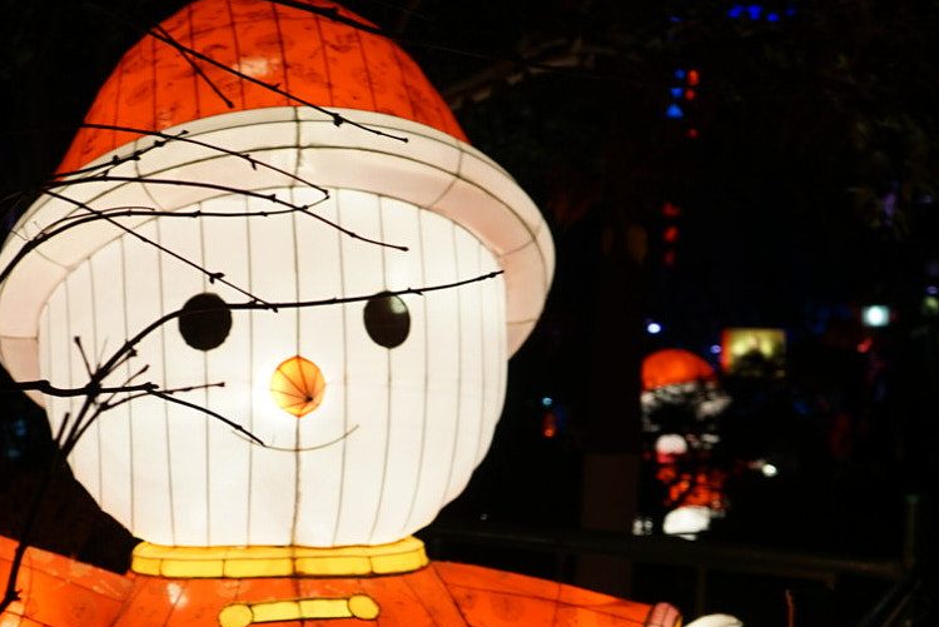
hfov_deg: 30.9
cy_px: 550
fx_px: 1670
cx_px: 252
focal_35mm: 64
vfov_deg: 20.9
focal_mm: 30
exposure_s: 1/60
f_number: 4
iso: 200
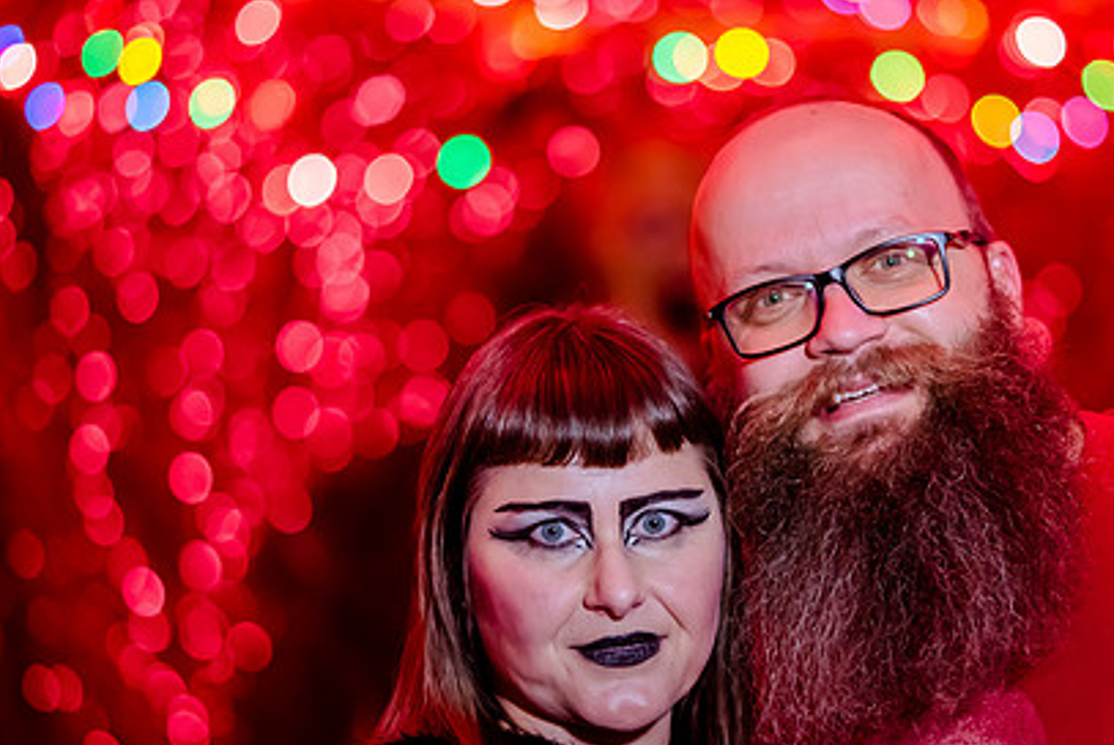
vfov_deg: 9.0
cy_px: 434
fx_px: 4738
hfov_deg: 13.4
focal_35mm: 153
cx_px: 660
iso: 2500
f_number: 2
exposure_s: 1/100
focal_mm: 105
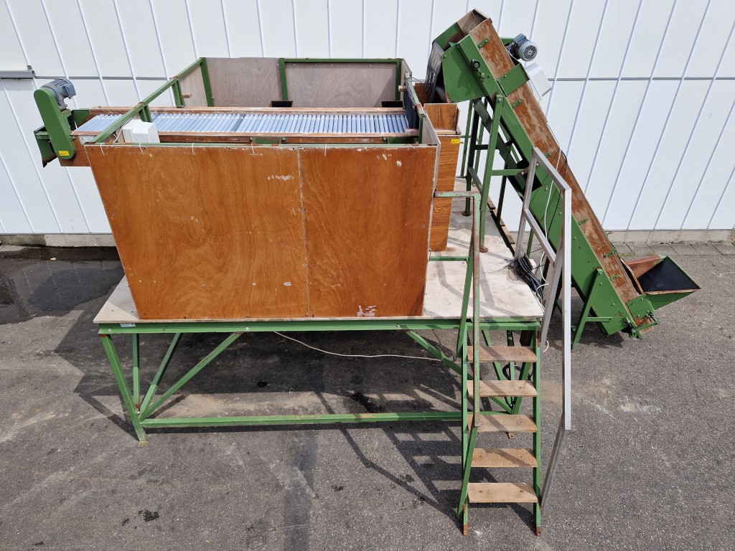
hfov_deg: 73.9
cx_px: 368
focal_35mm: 23
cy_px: 276
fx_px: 488
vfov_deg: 58.9
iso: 50
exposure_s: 1/920
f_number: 1.8
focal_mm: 5.4
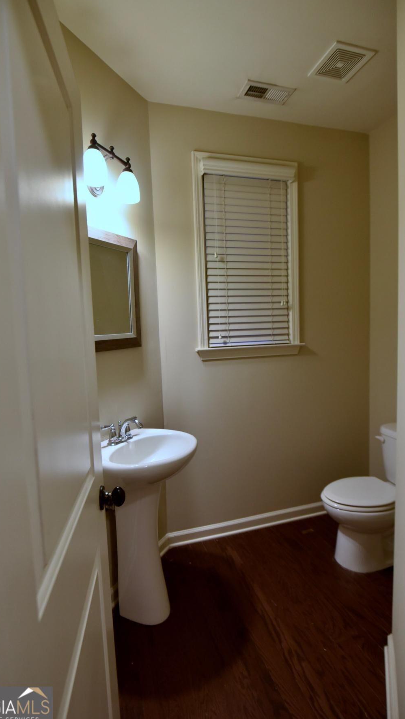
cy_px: 358
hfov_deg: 63.8
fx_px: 325
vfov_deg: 95.9
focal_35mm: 17
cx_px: 186
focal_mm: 16
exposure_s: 1/50
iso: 1250
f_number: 4
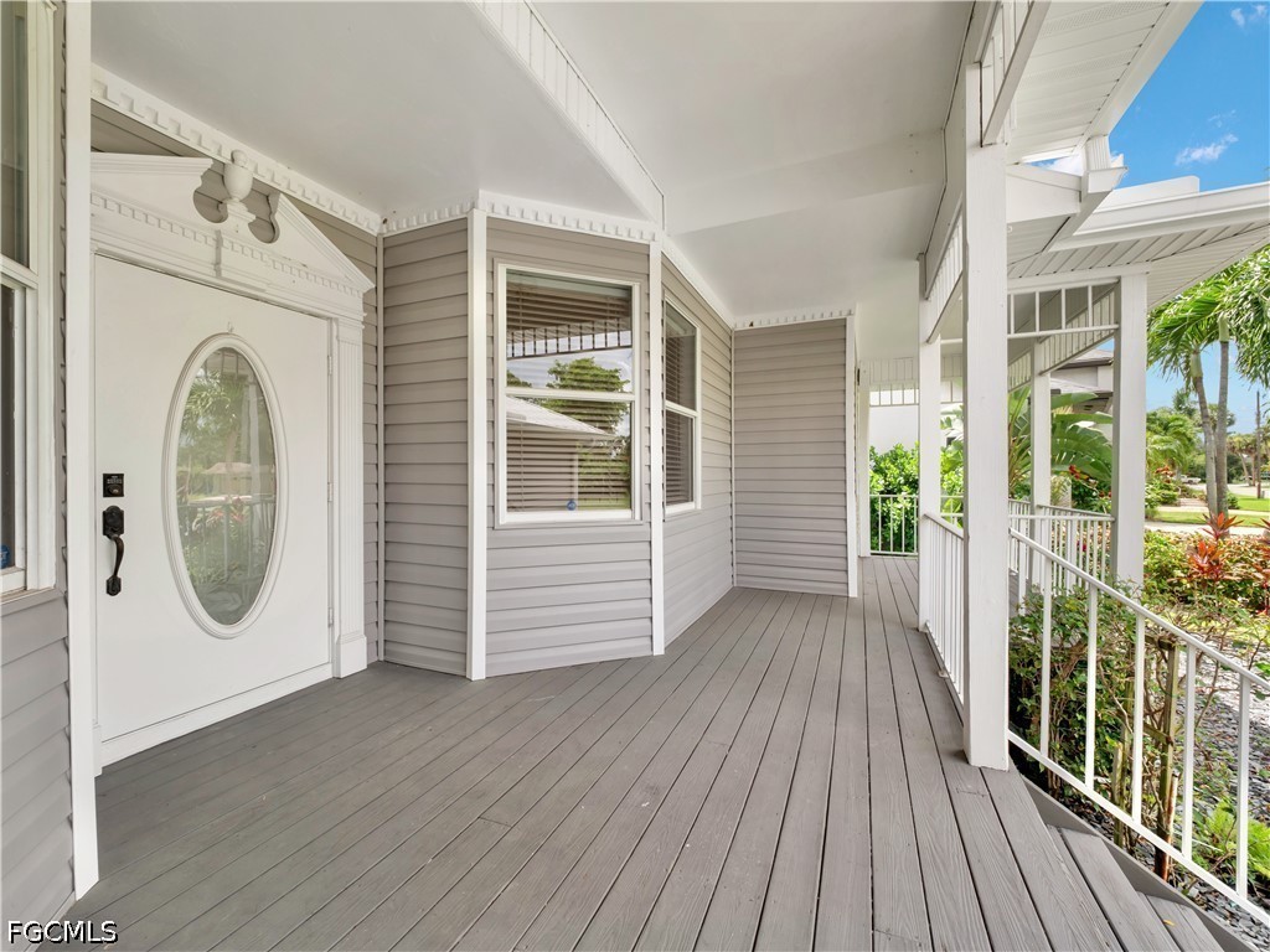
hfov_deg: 102.1
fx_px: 514
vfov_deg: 85.7
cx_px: 635
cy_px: 476
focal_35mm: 14
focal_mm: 7
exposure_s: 1/100
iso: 200
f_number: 7.1
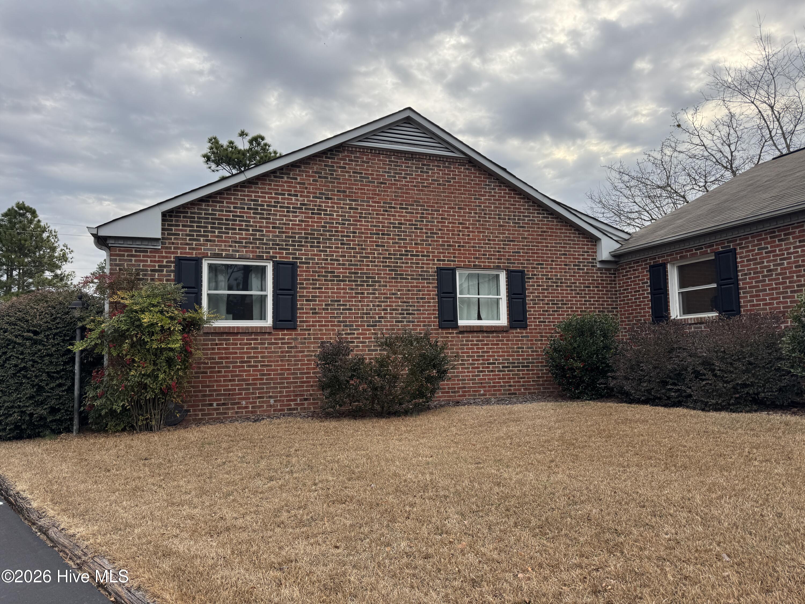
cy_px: 302
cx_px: 402
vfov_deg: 56.8
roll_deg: -0.7
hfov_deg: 71.6
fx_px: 558
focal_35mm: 24
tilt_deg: +5.6
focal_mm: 6.76
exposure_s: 1/802
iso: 80
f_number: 1.78
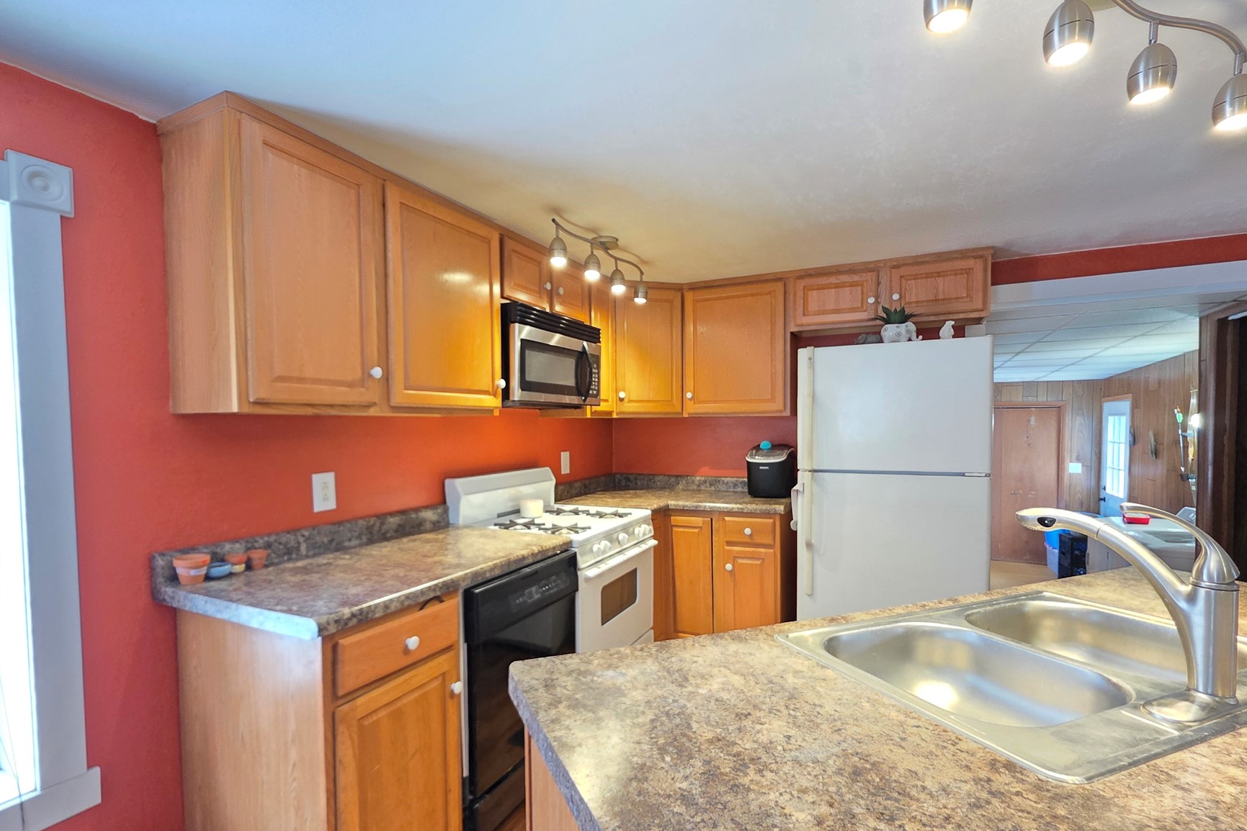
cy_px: 454
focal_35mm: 16
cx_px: 599
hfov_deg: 96.7
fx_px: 554
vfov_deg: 73.6
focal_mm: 2.2
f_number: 1.9
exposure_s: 1/60
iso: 640
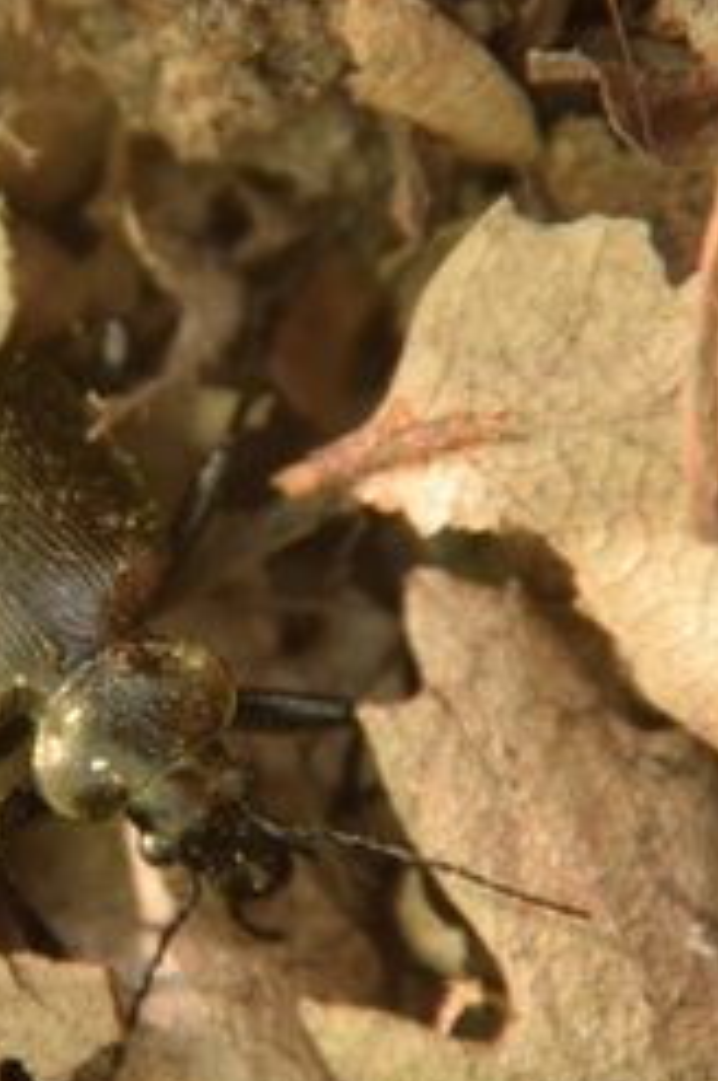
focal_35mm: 545
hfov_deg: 2.5
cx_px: 66
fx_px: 16349
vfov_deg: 3.8
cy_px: 551
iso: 800
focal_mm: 140
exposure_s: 1/100
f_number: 5.6
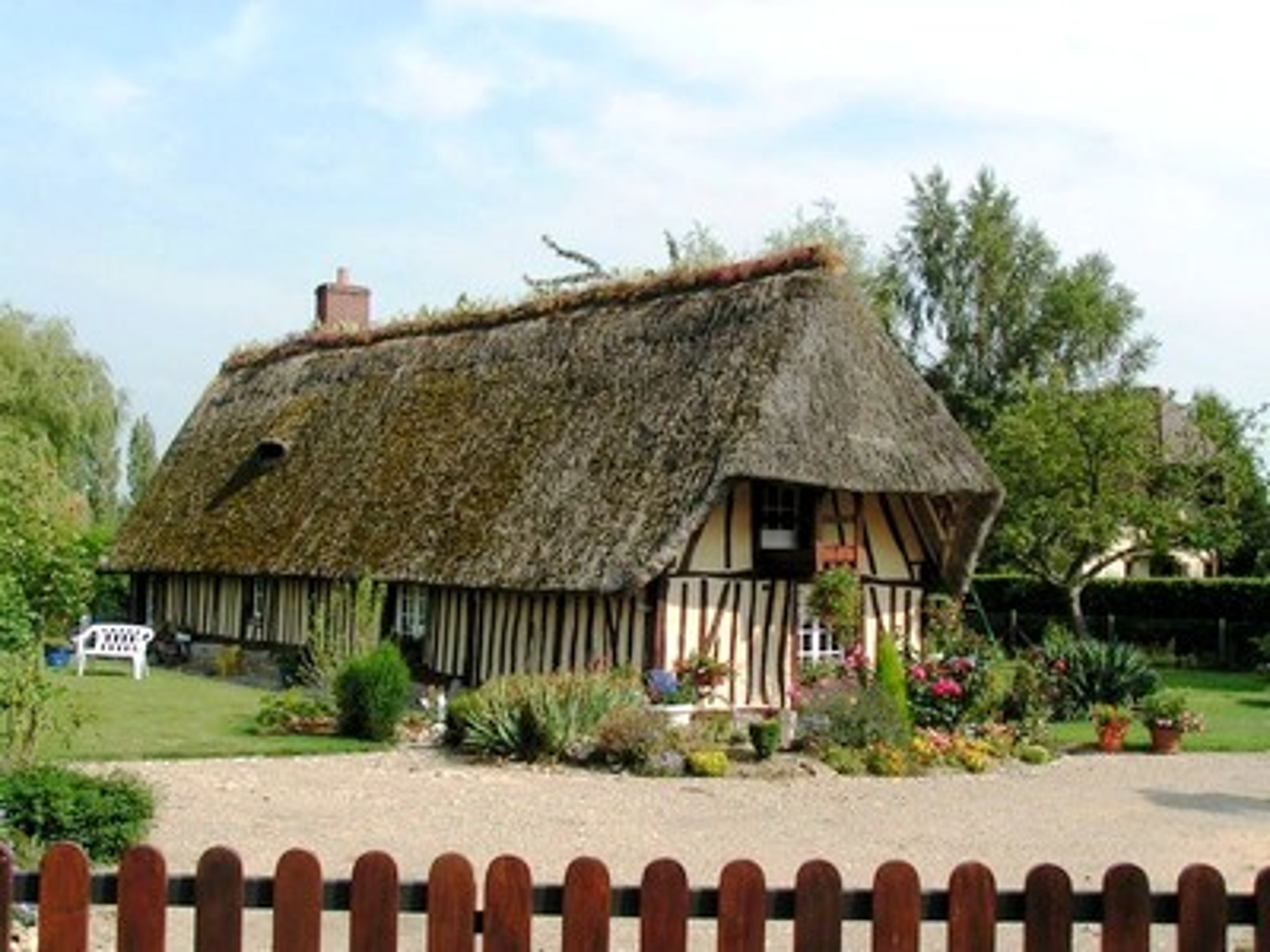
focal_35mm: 45
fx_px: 1651
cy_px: 476
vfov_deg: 32.2
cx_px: 635
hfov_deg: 42.1
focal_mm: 6.9
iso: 50
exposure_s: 1/250
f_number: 5.6
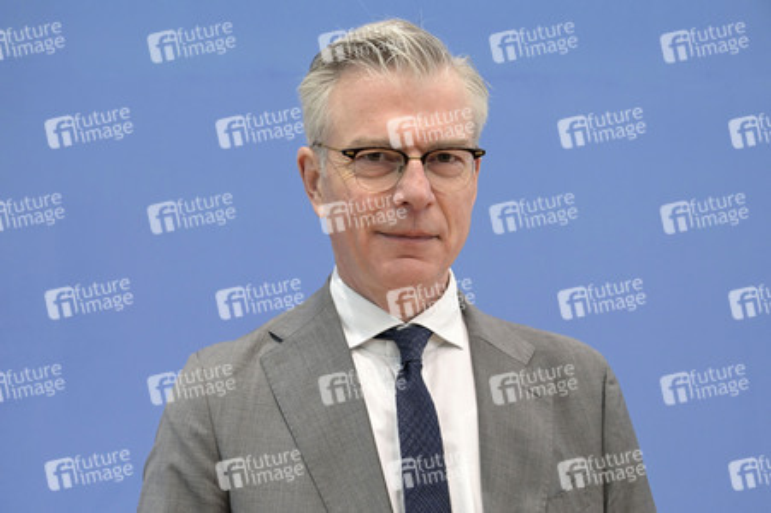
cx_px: 386
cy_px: 256
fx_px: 1327
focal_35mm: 62
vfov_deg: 21.9
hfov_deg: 32.4
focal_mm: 62
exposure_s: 1/500
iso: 5000
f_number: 5.6
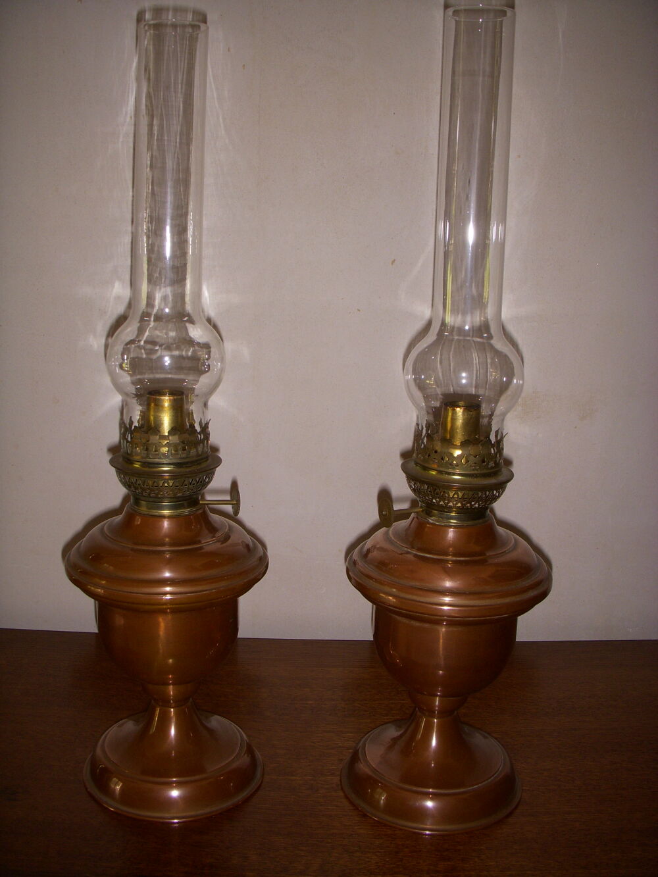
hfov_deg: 37.7
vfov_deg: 49.0
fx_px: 963
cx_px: 329
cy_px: 438
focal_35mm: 38
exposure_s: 1/30
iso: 100
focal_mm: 6.3
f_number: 3.3
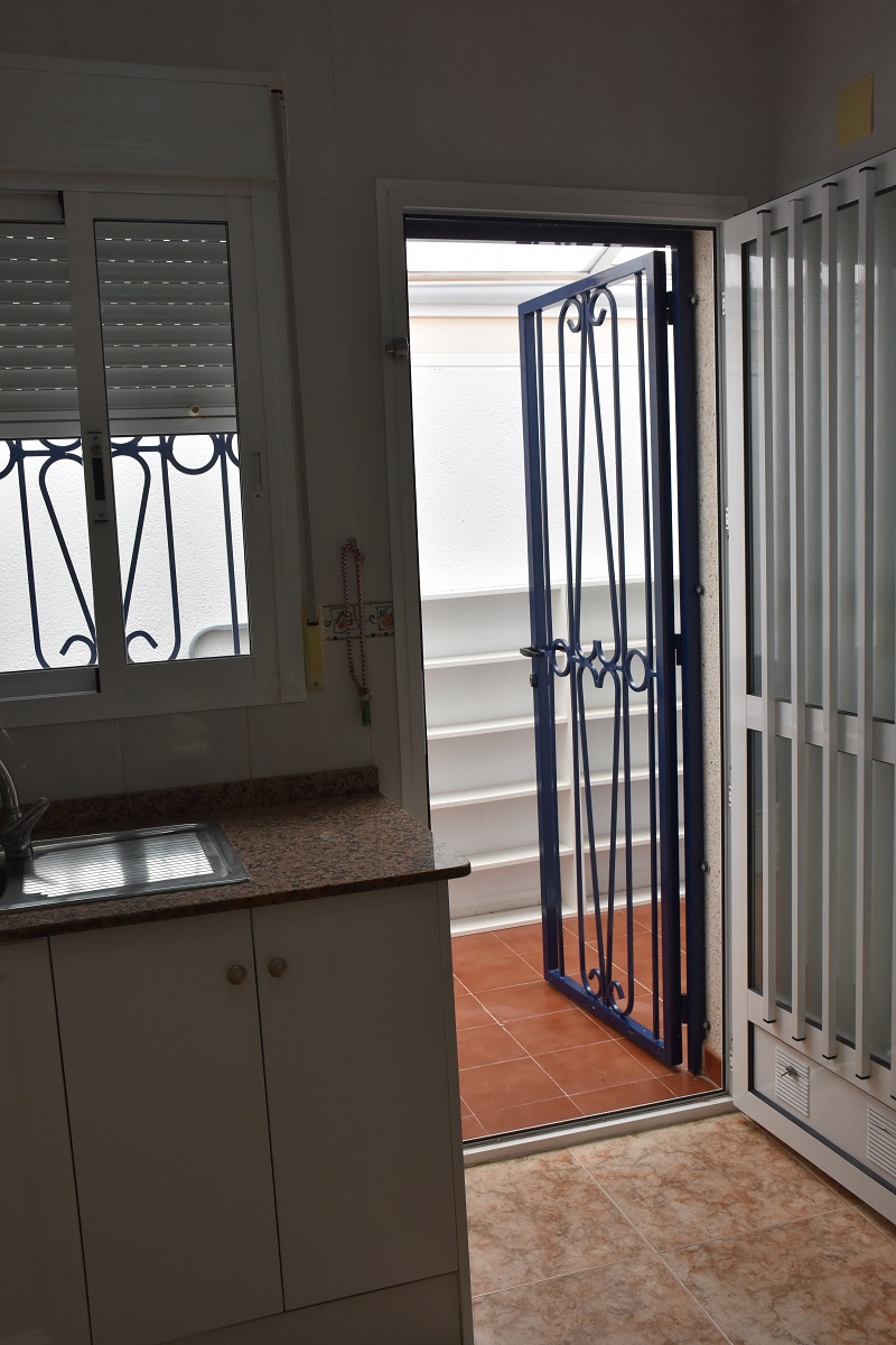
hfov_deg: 40.0
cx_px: 448
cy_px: 672
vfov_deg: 57.2
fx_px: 1232
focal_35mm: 33
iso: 720
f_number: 8
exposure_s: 1/500
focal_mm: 22
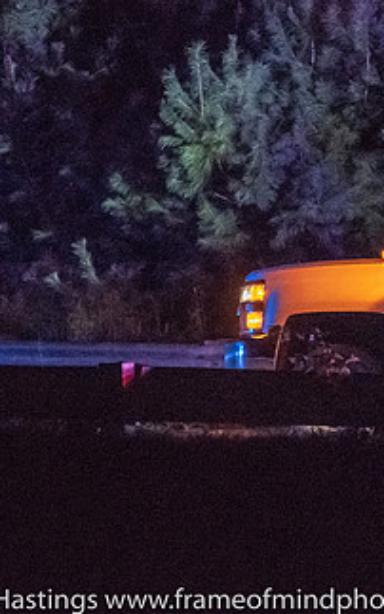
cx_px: 430
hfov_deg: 2.5
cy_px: 294
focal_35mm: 526
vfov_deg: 4.0
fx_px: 8804
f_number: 5.6
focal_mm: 190
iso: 16000
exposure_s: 1/60
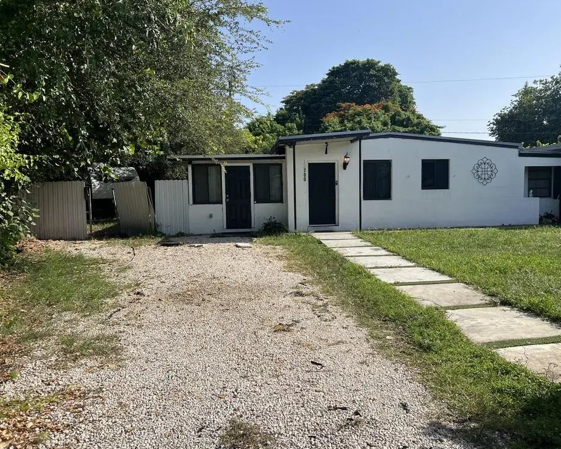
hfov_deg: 62.1
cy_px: 221
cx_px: 307
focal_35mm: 28
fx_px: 465
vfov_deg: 51.5
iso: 50
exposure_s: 1/3968
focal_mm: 5.7
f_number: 1.5
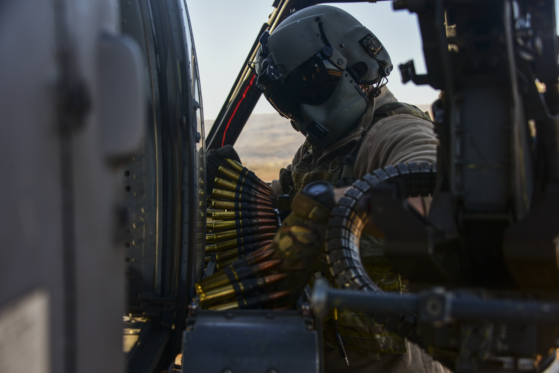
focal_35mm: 48
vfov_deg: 28.1
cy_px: 186
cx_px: 280
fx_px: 746
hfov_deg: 41.1
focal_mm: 48
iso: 64
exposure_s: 1/100
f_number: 4.5
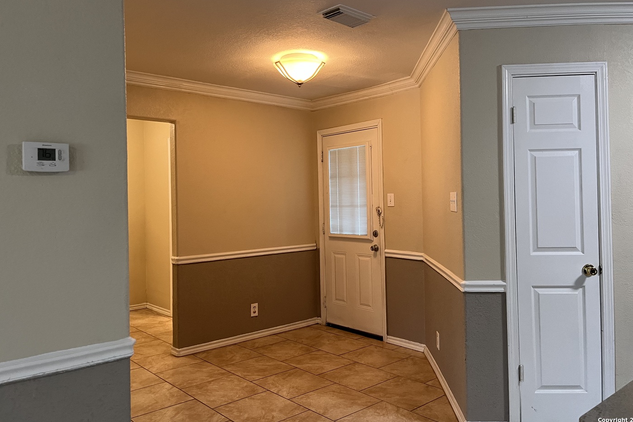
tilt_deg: +0.2
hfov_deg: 65.5
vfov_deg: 46.3
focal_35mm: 28
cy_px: 185
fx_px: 492
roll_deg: +0.6
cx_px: 319
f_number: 1.6
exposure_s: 1/60
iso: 200
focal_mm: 5.1
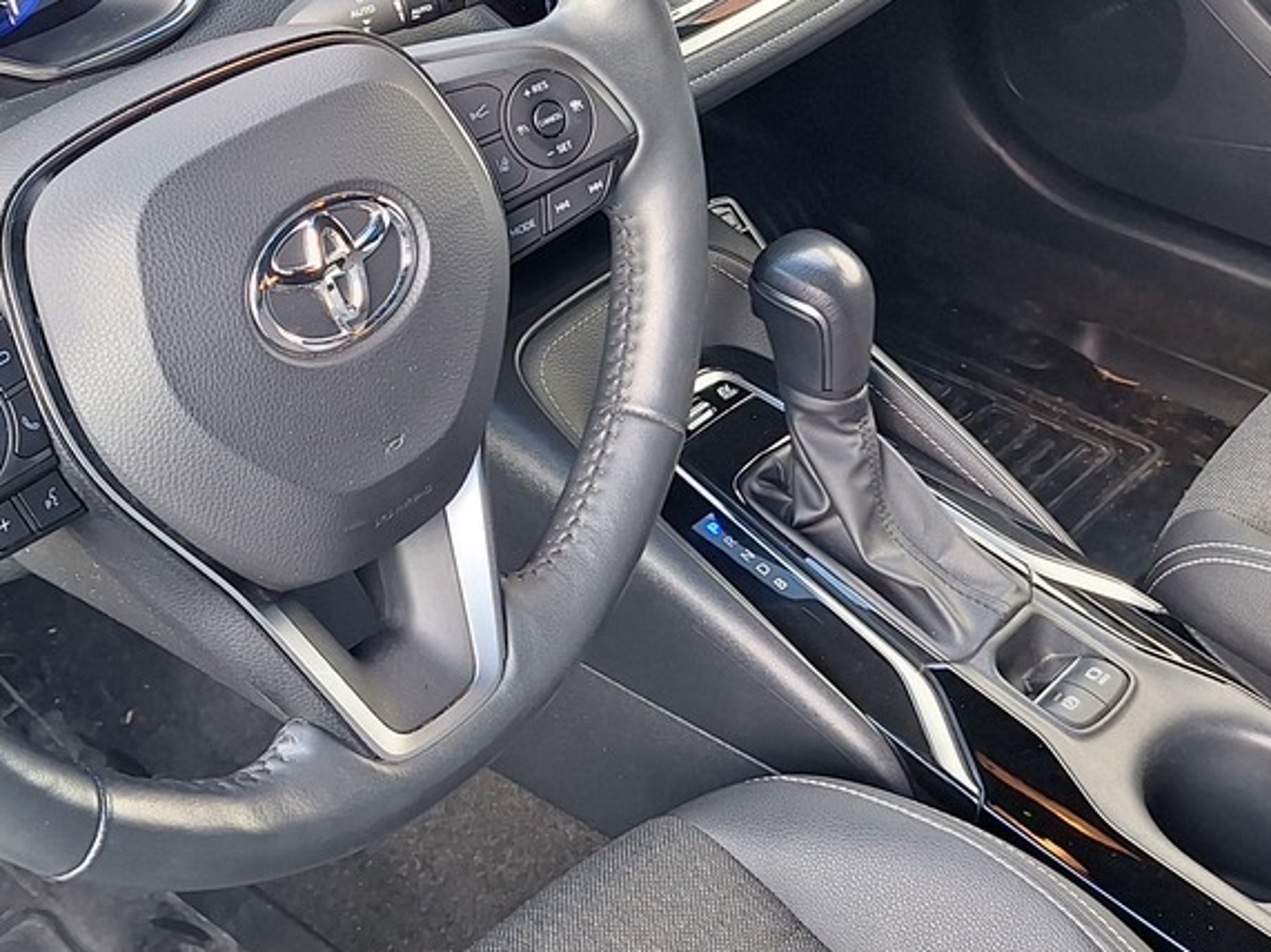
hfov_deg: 33.2
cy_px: 220
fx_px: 2129
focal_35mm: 58
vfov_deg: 24.9
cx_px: 565
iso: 50
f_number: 1.8
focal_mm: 5.54
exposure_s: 1/100
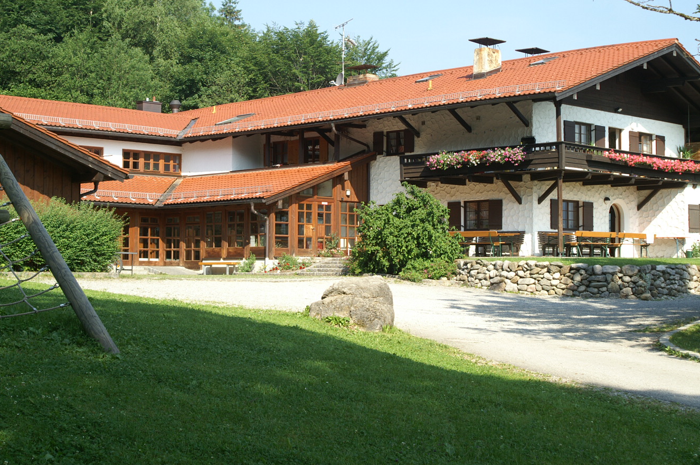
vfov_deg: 22.7
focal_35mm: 60
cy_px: 213
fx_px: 1157
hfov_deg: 33.7
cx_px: 347
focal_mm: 35
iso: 100
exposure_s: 1/250
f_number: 6.3
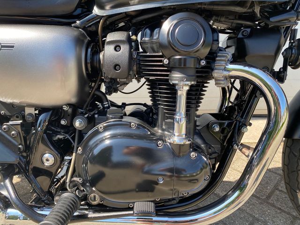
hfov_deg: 67.3
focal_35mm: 26
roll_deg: -0.1
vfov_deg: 53.1
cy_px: 112
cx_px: 150
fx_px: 225
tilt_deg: -22.8
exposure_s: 1/373
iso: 32
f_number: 1.8
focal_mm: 4.25
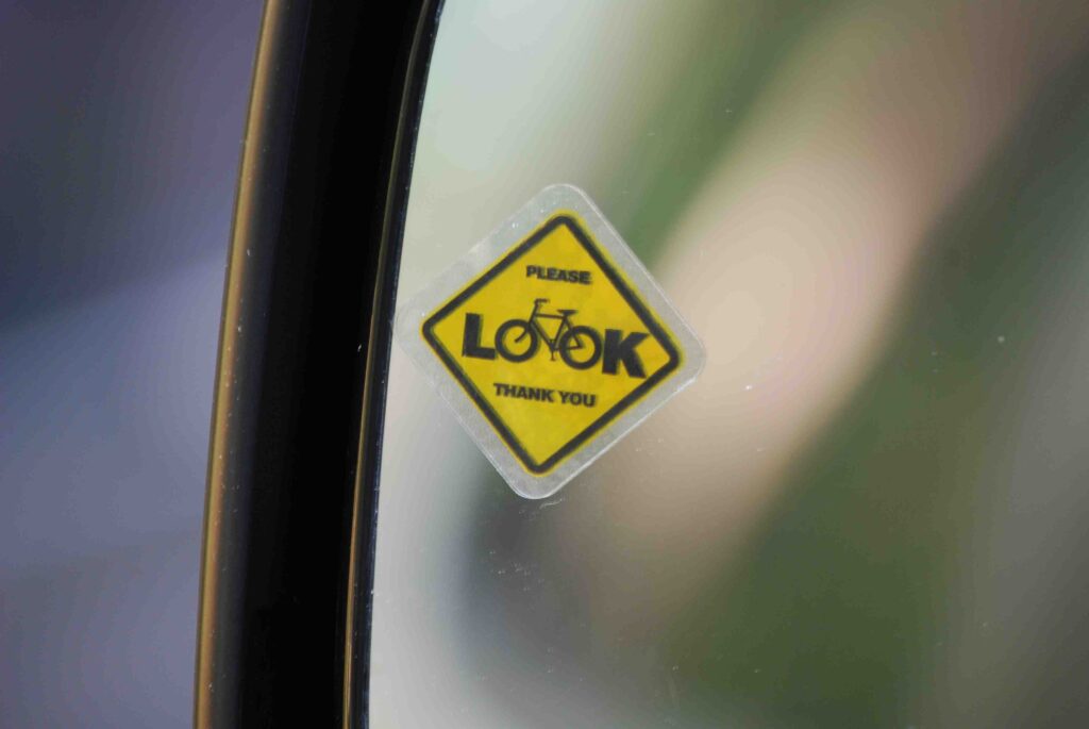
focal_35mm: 300
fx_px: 9084
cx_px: 544
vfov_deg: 4.6
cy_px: 364
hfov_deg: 6.9
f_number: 5.6
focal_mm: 200
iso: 400
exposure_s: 1/30
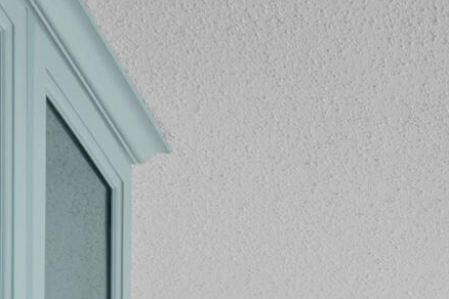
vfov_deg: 8.0
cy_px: 1018
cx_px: 1035
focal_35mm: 137
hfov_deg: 12.3
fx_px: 1709
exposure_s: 1/1.67
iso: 100
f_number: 9
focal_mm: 20
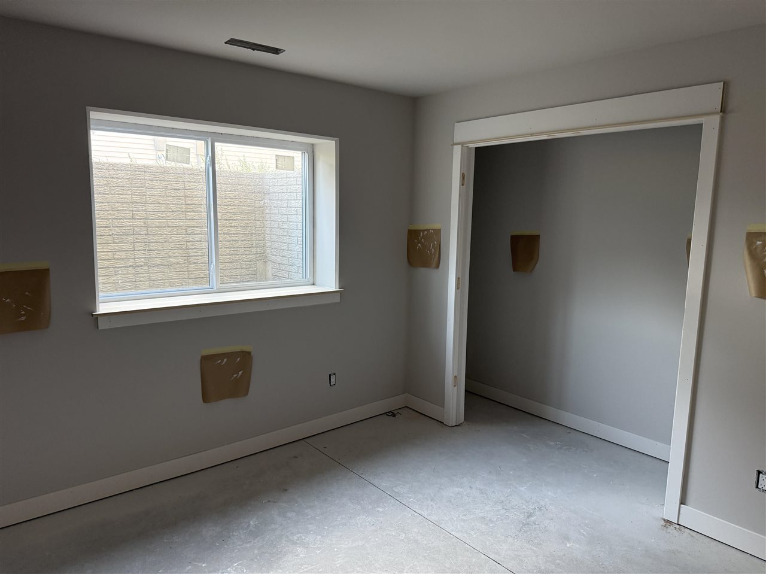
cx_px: 383
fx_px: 531
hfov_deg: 71.6
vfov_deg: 56.8
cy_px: 287
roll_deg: -1.8
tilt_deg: -7.8
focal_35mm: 24
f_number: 1.78
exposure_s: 1/120
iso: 250
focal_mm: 6.76
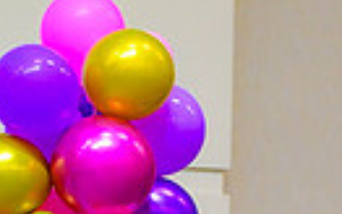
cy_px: 538
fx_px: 3431
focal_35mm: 368
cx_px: 217
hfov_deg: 5.7
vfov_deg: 3.5
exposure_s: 1/200
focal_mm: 70
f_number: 2.8
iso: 800
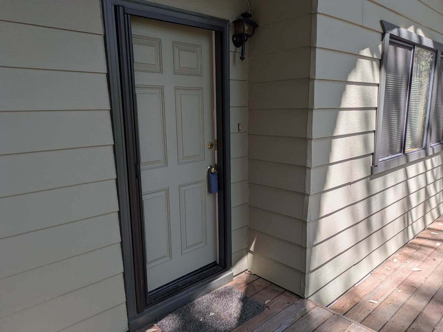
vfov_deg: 54.9
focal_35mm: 25
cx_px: 222
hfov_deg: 69.4
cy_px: 166
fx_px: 320
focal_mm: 5.43
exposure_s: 1/618
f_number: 1.89
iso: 47
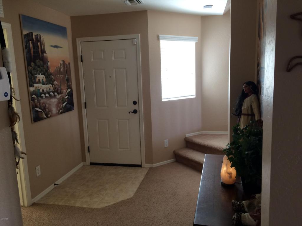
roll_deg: +2.5
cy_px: 113
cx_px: 151
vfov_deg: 48.2
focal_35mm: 29
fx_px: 253
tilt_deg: -12.0
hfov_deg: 61.7
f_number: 2.2
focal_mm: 4.15
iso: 64
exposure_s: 1/30
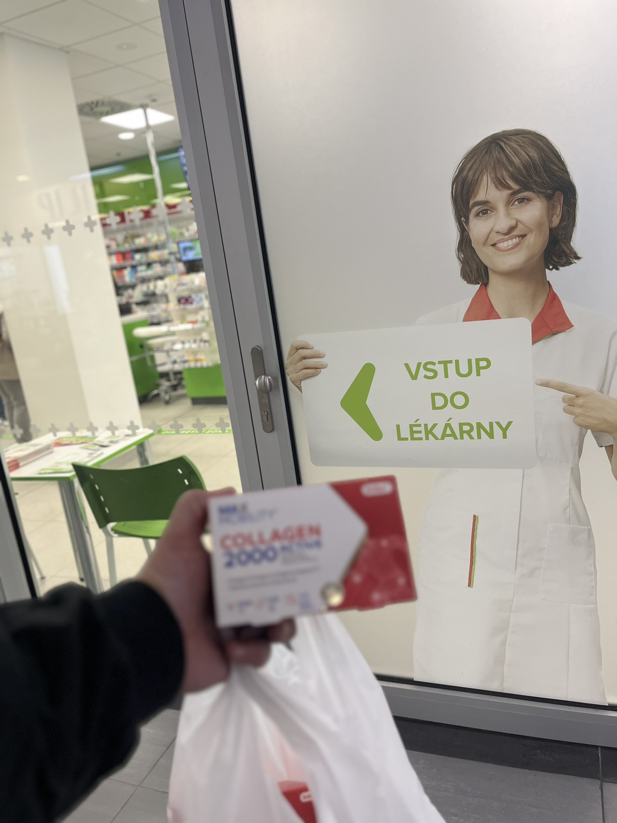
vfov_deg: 67.3
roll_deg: +9.9
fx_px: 618
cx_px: 308
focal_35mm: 26
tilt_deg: -15.5
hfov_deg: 53.1
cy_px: 412
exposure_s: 1/100
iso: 100
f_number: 1.6
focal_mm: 5.1
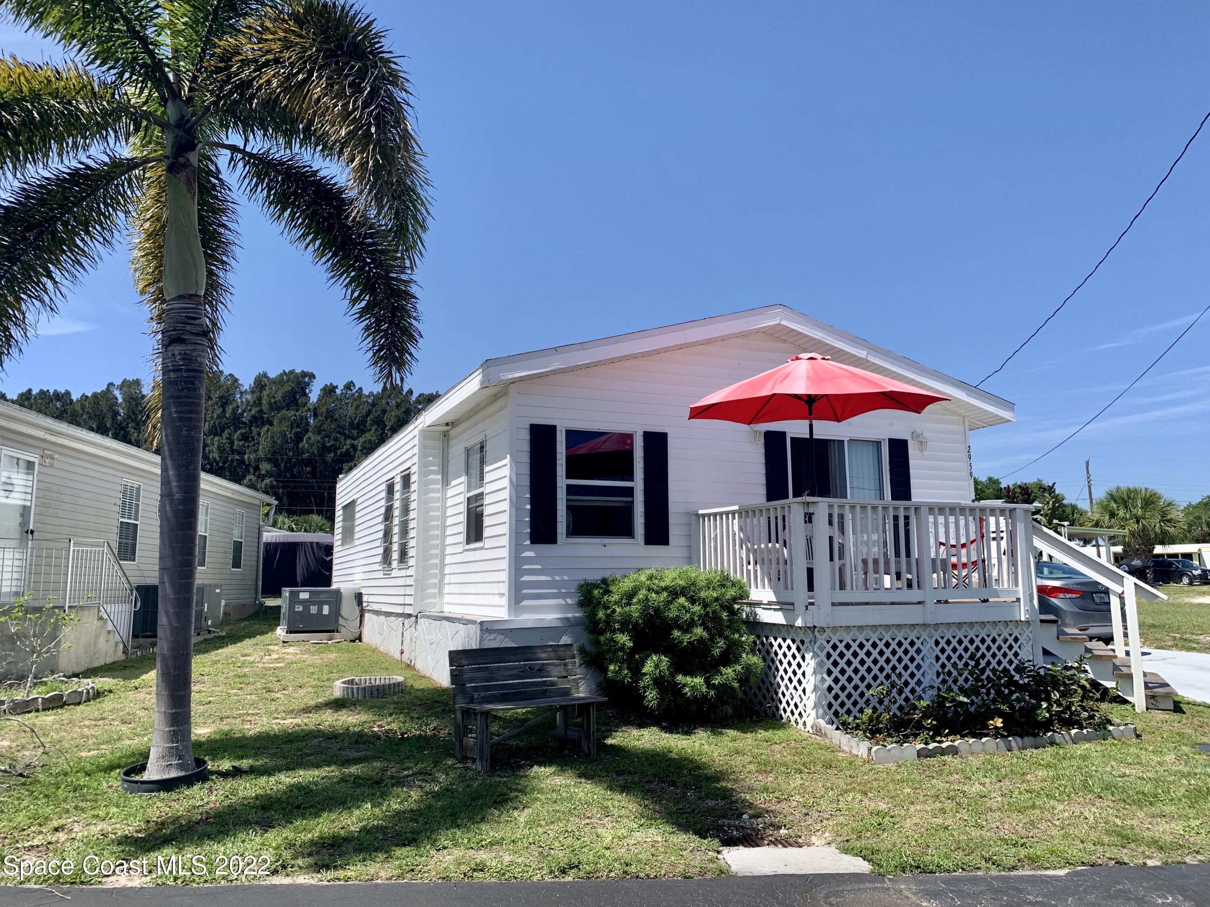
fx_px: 909
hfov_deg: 67.3
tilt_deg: +9.3
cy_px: 454
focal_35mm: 26
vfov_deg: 53.1
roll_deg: +0.2
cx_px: 605
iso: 25
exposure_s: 1/2208
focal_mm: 4.25
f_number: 1.8
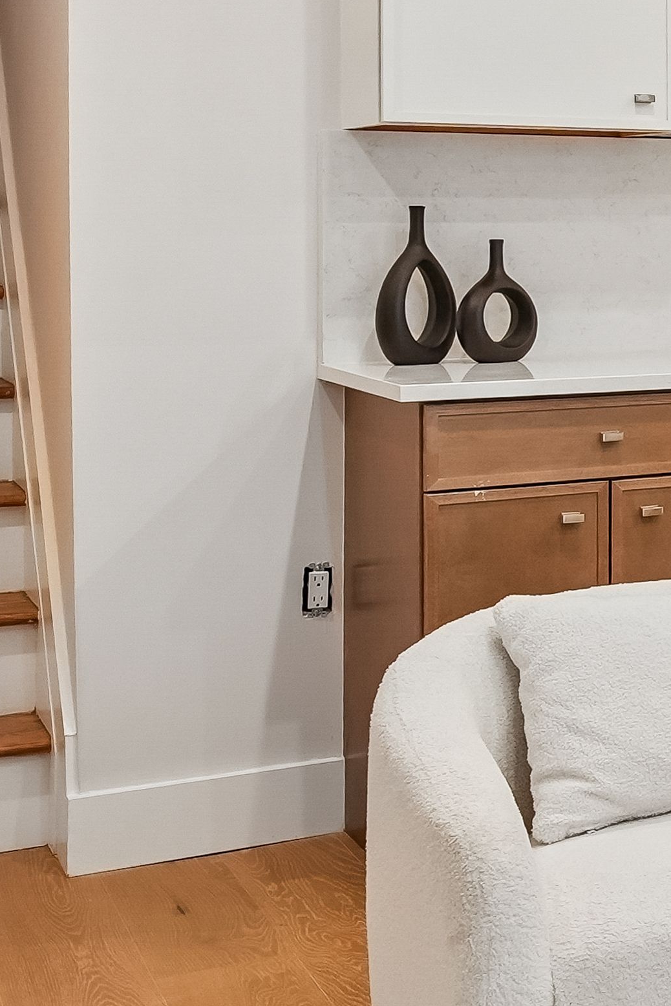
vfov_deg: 31.9
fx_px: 1761
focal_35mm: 63
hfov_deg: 15.3
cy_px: 521
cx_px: 1486
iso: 500
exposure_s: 1/15
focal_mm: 14
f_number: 7.1
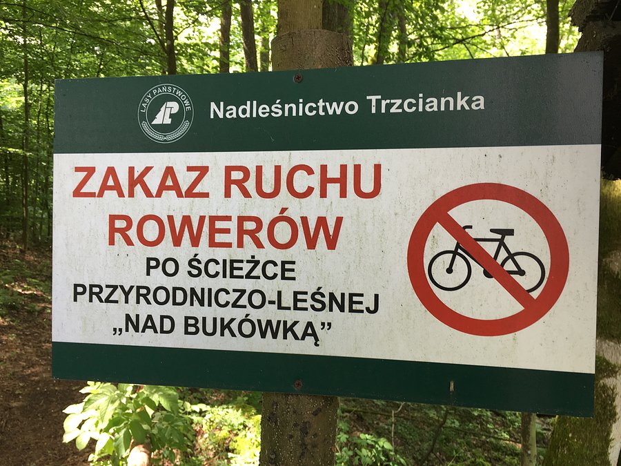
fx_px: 520
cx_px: 310
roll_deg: +1.3
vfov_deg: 48.2
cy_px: 233
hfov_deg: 61.7
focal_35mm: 29
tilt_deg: -4.6
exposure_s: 1/50
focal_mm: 4.15
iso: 32
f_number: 2.2
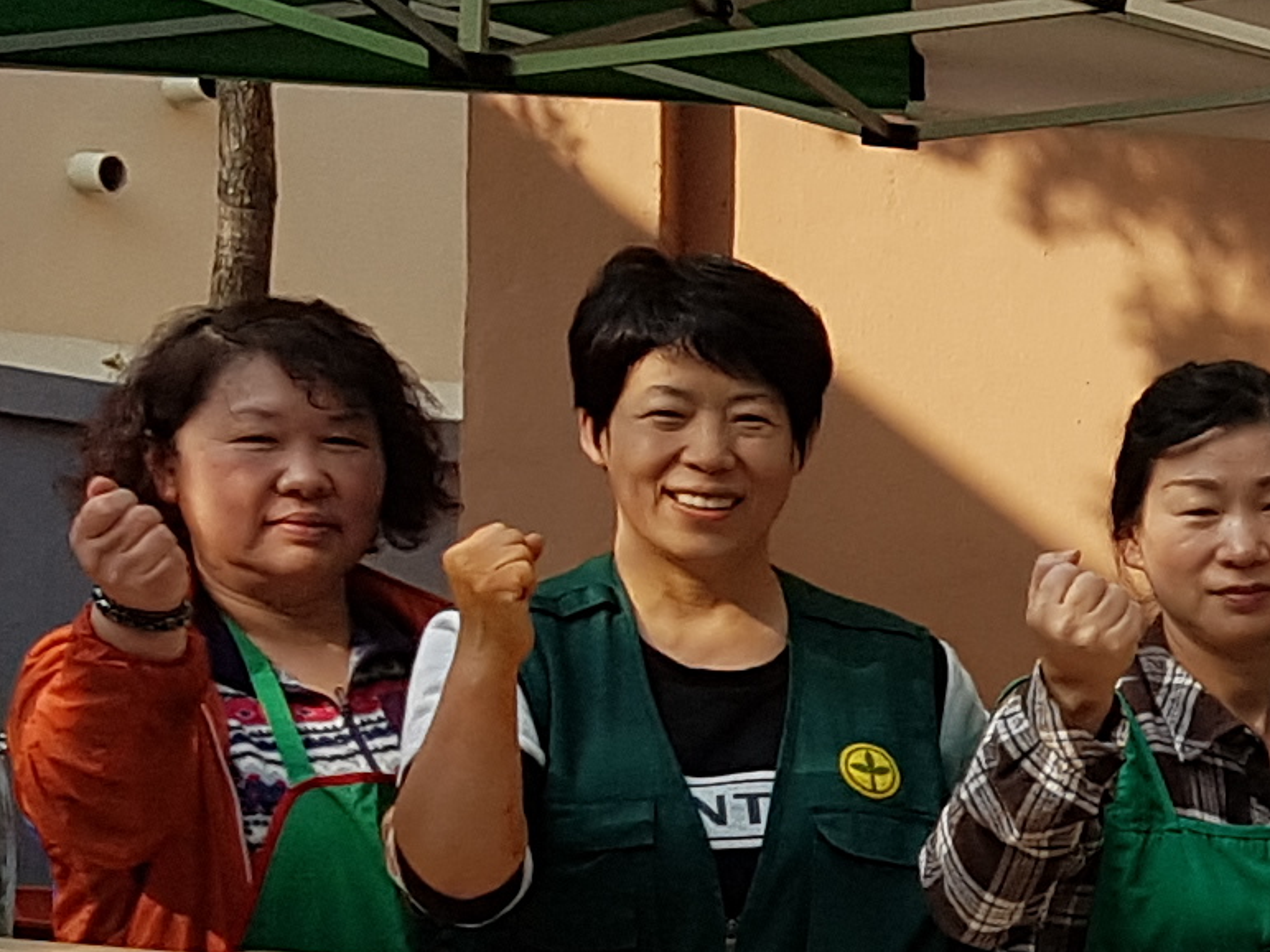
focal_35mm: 136
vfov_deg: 10.9
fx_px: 4989
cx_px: 2069
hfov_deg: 13.4
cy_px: 774
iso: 50
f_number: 1.7
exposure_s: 1/1640
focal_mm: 4.2
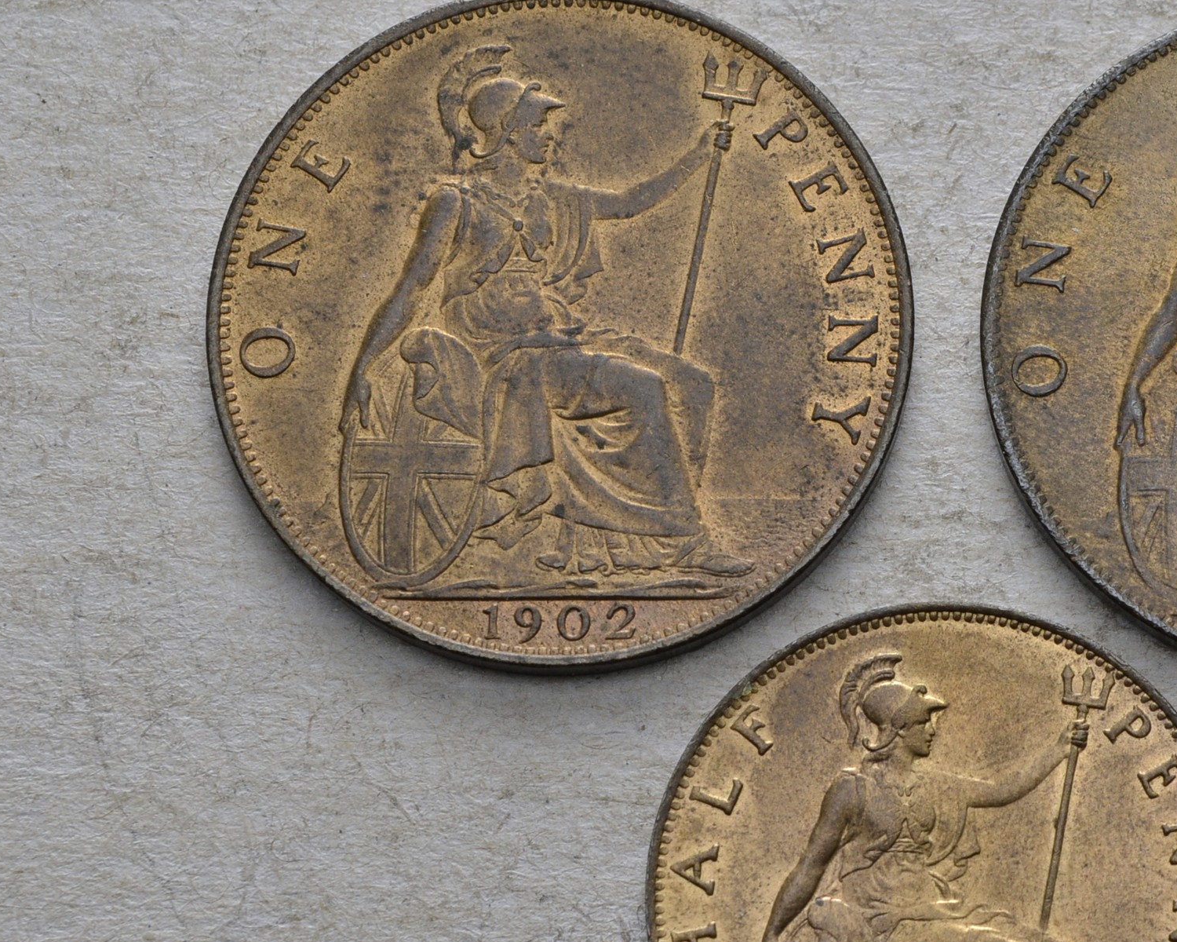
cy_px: 589
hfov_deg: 15.9
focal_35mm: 120
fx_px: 4180
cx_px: 962
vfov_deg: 12.8
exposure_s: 1/250
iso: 400
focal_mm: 52
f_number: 14
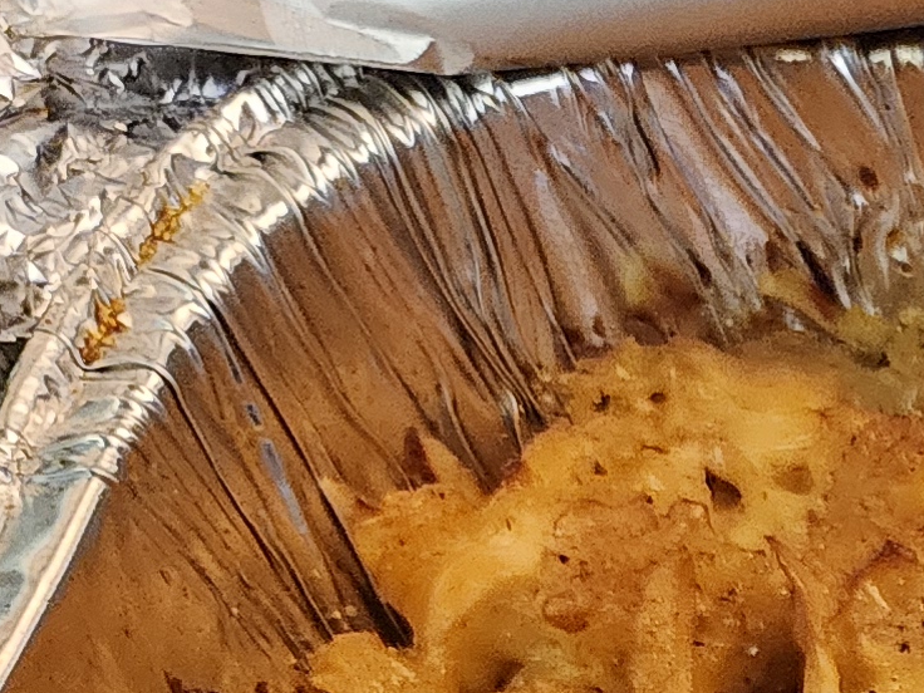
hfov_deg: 13.3
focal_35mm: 125
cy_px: 1357
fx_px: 3337
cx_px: 1913
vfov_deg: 10.9
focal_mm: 6.4
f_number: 1.8
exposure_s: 1/120
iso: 800
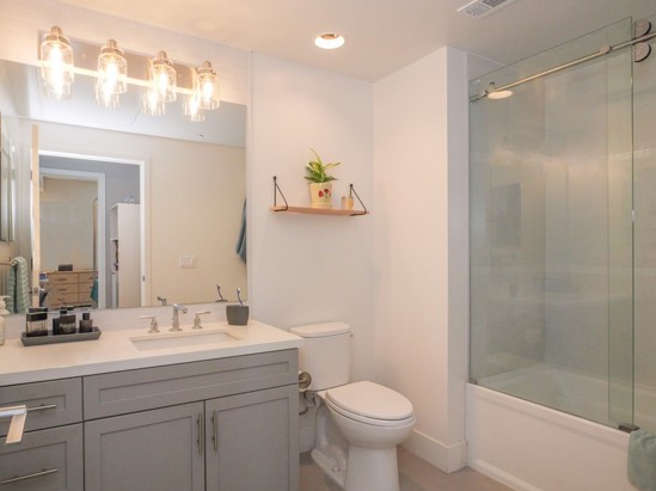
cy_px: 247
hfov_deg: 78.8
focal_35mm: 21
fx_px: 398
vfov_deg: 63.4
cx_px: 298
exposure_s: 1/200
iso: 2000
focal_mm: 9
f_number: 8
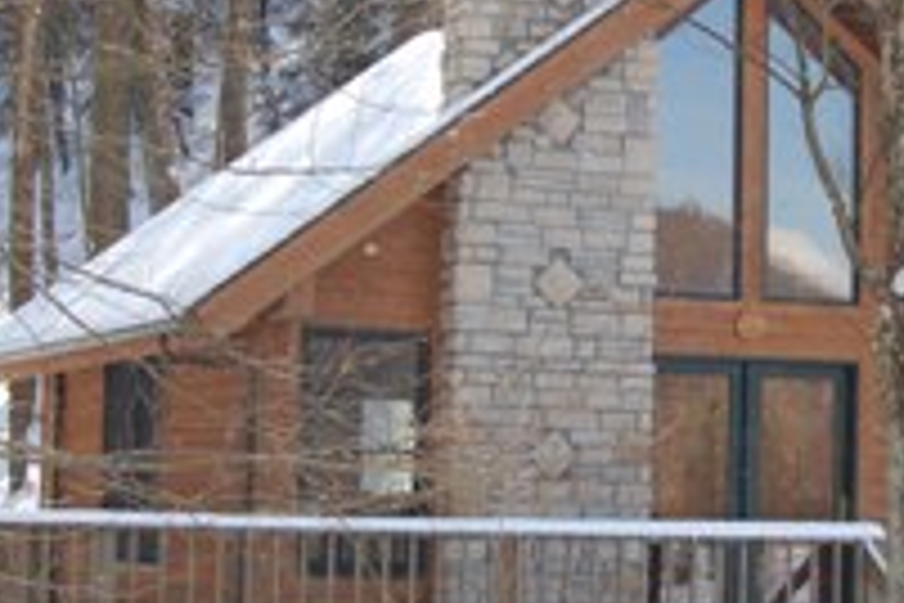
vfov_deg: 12.8
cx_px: 715
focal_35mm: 107
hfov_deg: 18.9
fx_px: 2687
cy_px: 324
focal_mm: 32
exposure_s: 1/200
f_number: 7.1
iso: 200
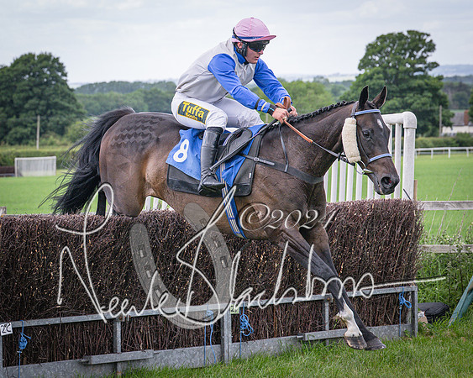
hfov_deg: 12.5
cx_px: 178
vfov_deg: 10.0
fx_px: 2156
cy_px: 207
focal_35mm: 154
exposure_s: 1/1600
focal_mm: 70
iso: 400
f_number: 4
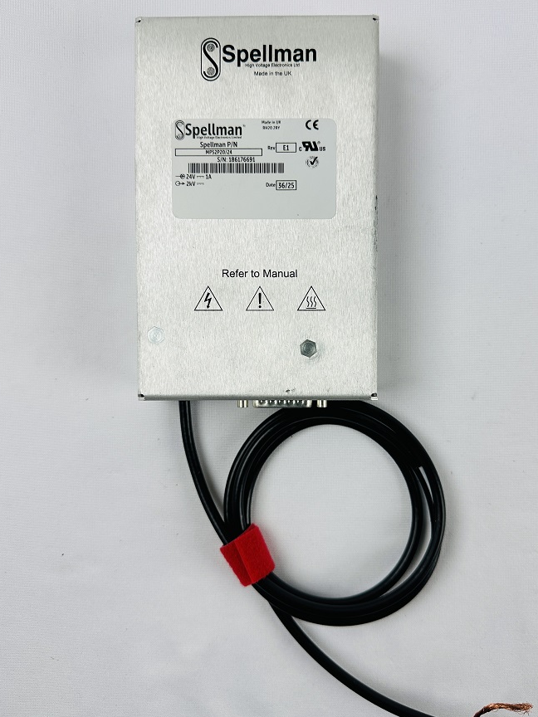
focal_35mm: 28
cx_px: 301
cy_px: 349
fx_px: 580
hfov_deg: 49.6
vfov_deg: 63.4
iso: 64
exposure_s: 1/146
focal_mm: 6.86
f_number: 1.78
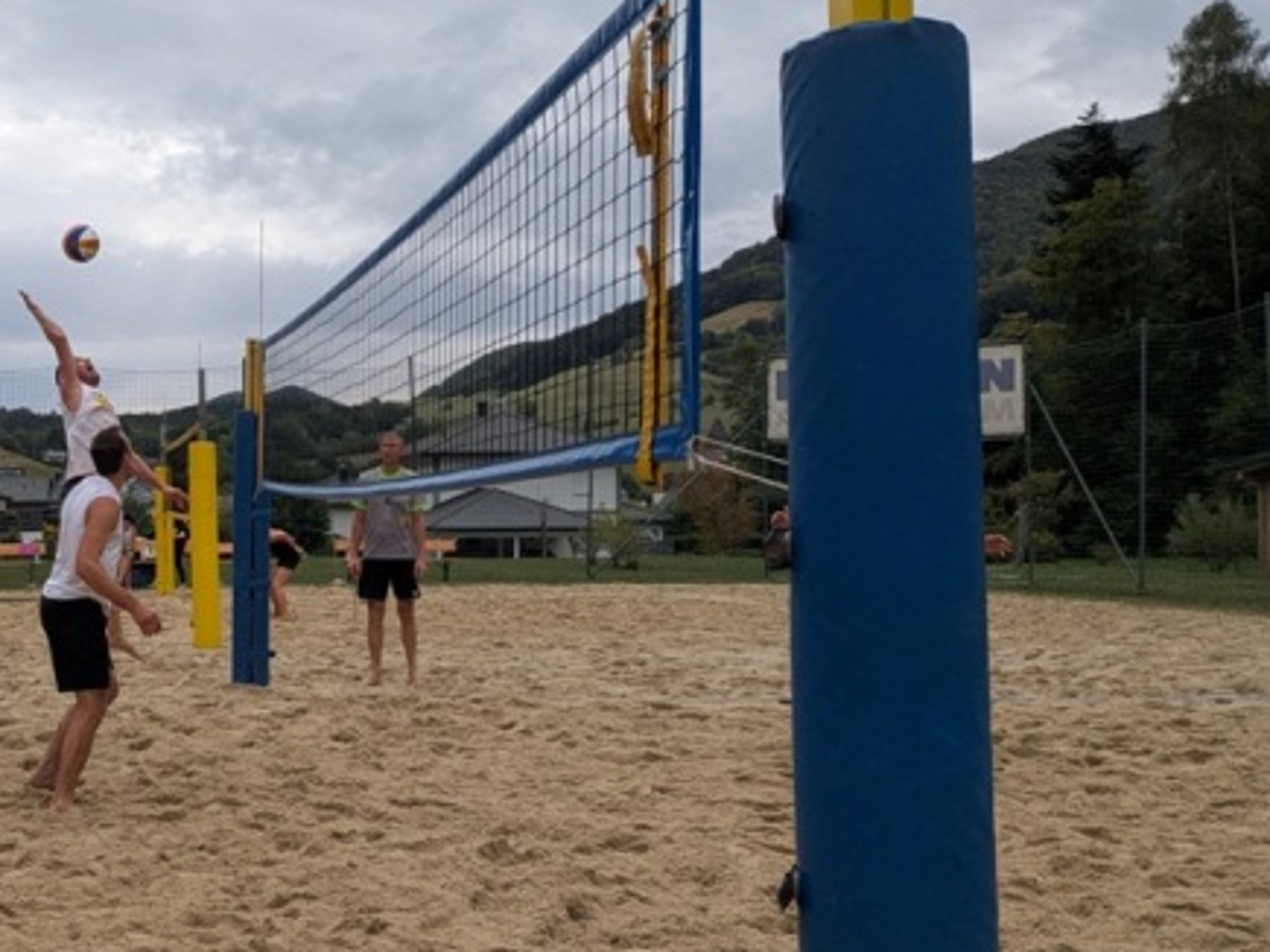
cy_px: 458
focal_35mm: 46
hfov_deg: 39.0
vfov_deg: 31.5
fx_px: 1687
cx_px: 181
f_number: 1.89
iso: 46
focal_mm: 5.43
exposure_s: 1/1546
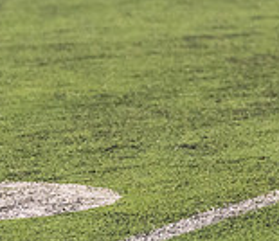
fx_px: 5796
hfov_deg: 2.8
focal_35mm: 680
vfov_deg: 2.4
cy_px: -204
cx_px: 404
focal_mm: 118
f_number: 2.8
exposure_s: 1/1250
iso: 3200
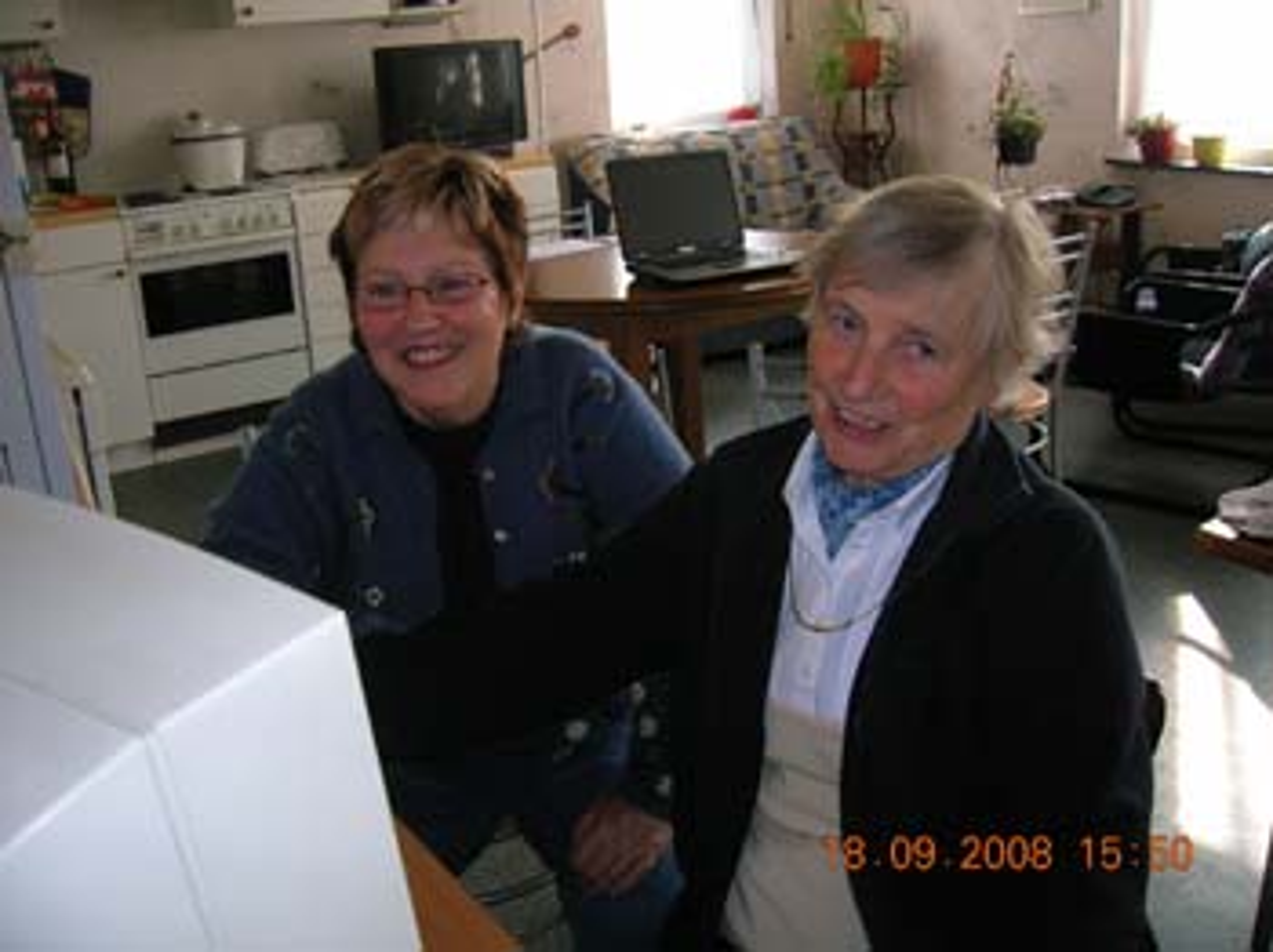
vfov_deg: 41.7
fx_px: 1249
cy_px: 476
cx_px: 636
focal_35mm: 34
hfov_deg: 54.0
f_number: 2.9
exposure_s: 1/60.1
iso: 50
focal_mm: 5.7
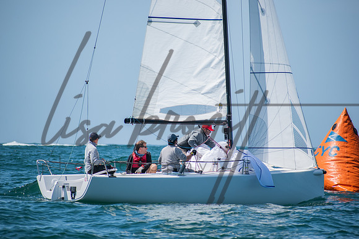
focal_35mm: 330
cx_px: 180
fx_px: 3291
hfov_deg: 6.2
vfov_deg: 4.2
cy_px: 120
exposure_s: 1/800
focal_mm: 220
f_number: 6.3
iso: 200
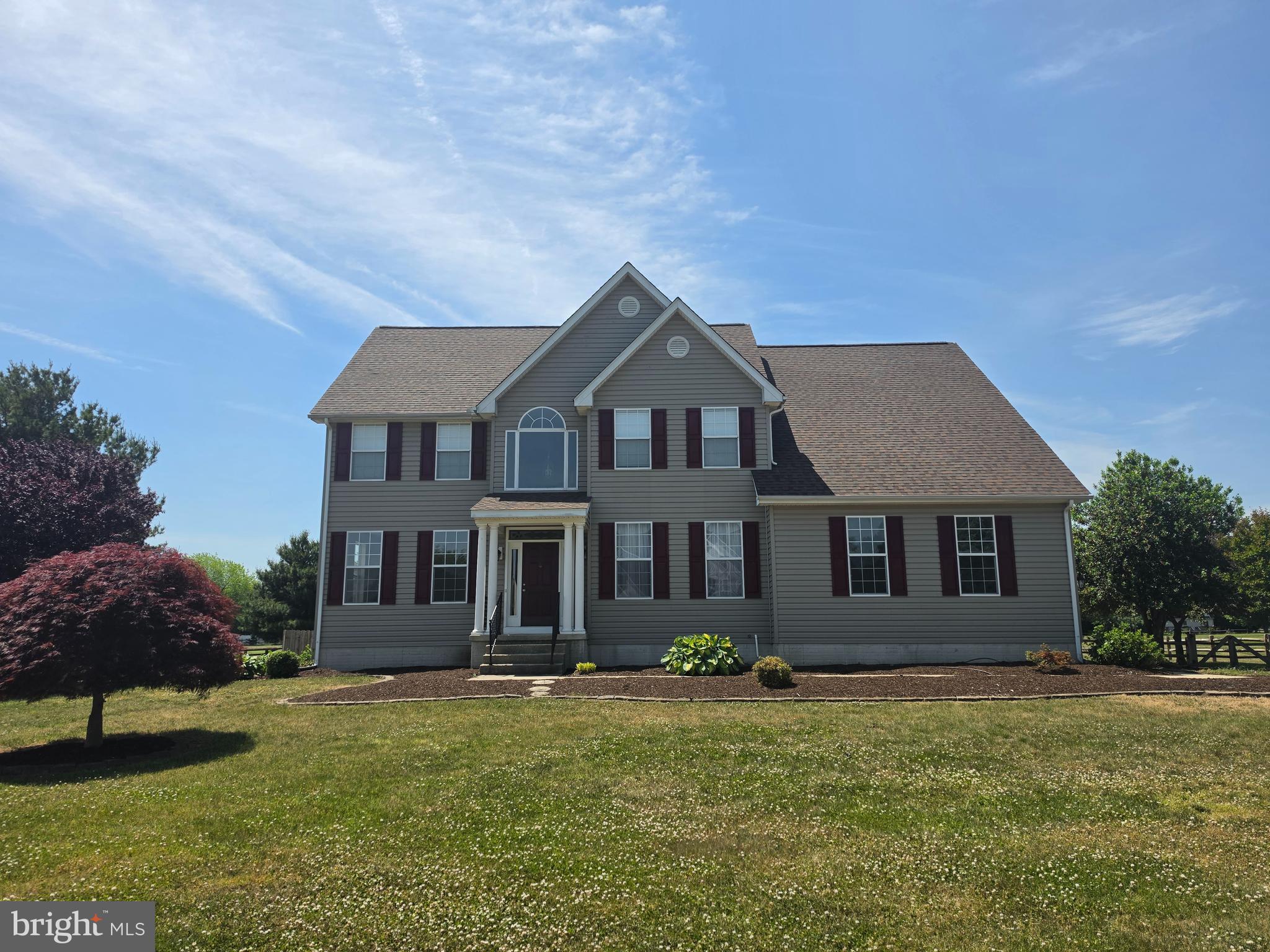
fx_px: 844
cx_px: 635
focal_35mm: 23
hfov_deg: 73.9
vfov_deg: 58.9
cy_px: 476
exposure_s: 1/7939
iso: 50
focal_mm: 6.5
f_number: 1.4
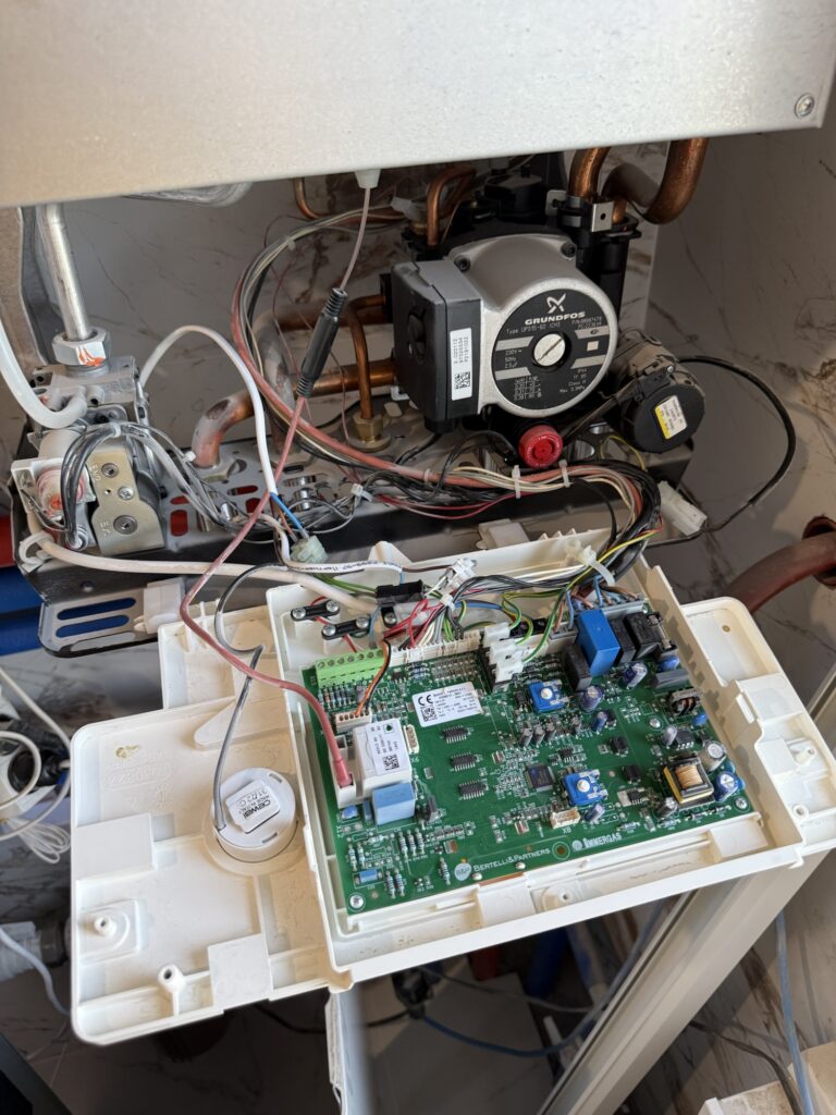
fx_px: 773
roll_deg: +2.6
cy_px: 558
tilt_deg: -39.2
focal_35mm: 24
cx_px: 418
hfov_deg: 56.8
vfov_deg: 71.6
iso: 200
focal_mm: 6.76
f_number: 1.78
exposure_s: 1/121
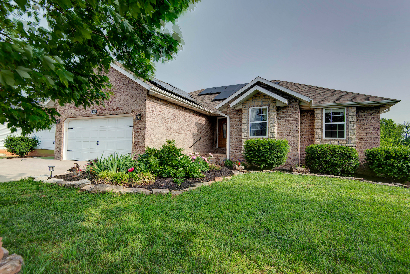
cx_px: 205
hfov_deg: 90.0
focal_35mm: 18
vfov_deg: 67.4
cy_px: 137
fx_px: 205
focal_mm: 18
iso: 100
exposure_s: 1/500
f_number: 6.3
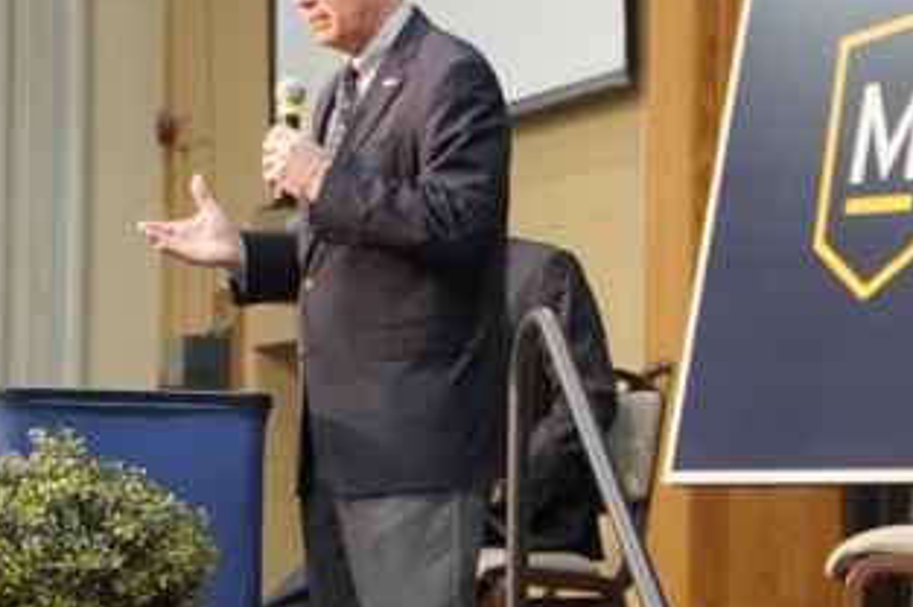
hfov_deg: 7.9
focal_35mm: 261
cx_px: 473
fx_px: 6612
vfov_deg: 5.3
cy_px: 252
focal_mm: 68
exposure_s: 1/160
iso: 2500
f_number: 4
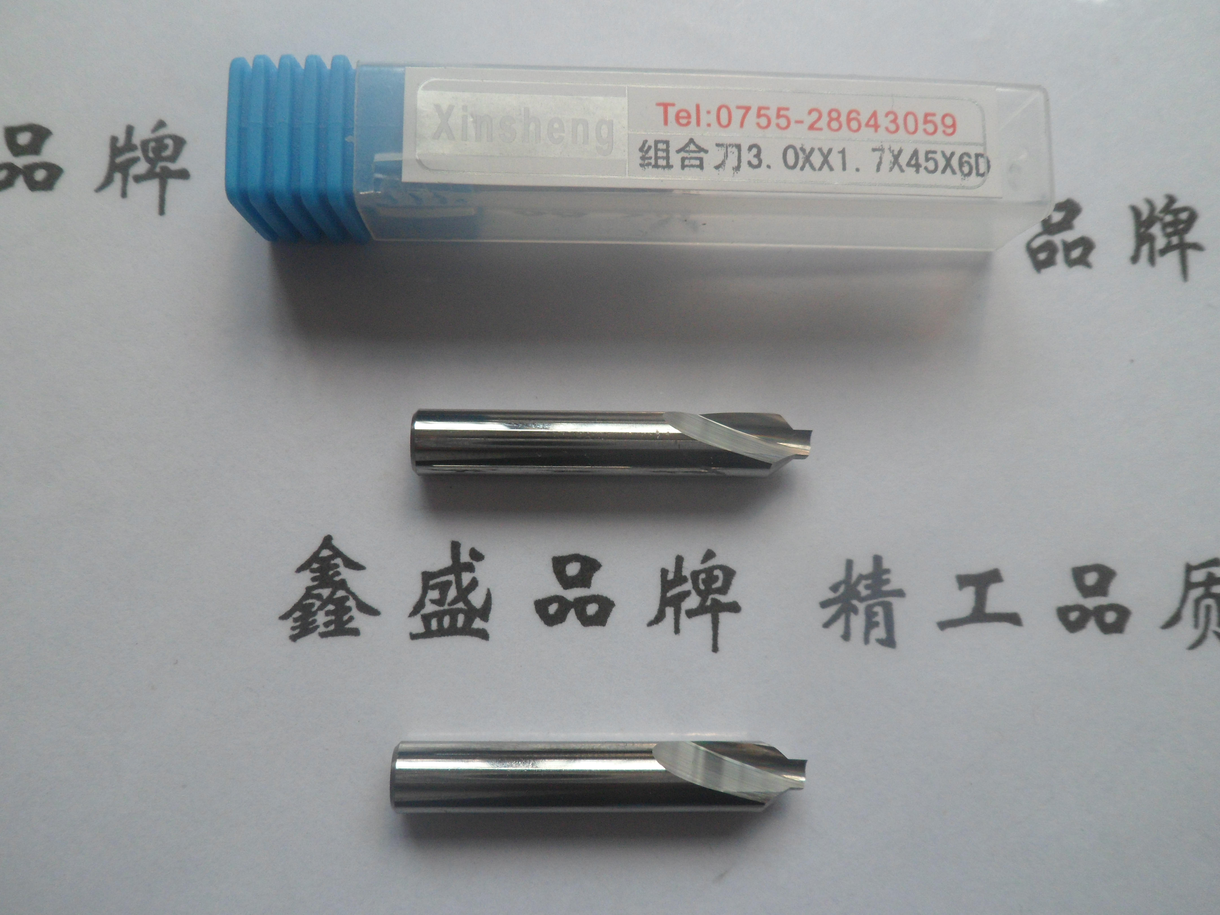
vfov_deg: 51.4
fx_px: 952
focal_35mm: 27
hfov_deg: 65.3
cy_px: 458
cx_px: 610
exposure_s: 1/45
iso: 120
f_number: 3.3
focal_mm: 4.9
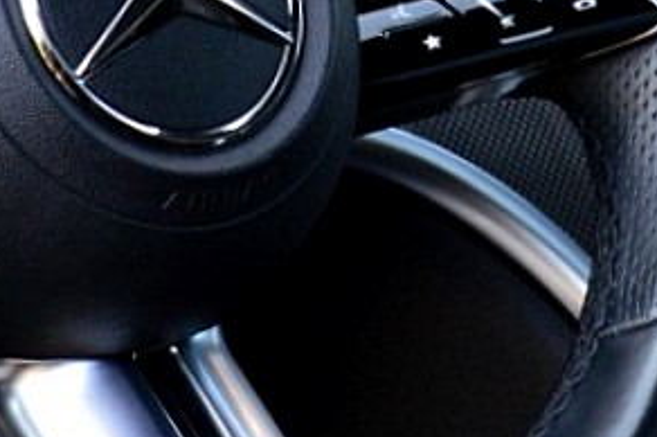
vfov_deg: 8.1
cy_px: -104
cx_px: 374
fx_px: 3044
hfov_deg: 12.3
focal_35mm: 167
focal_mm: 20
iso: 720
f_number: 8
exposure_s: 1/60
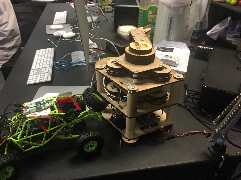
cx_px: 120
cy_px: 90
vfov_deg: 48.2
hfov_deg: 61.7
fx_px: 202
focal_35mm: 29
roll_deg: +2.9
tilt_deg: -35.3
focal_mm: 4.15
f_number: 2.2
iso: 100
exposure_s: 1/30
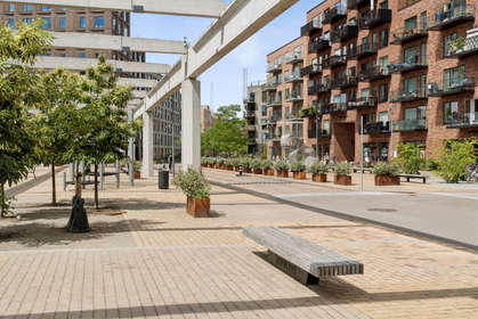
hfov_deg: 51.3
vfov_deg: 35.5
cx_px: 239
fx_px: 498
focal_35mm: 38
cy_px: 160
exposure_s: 1/800
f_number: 8
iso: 200
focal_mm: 25
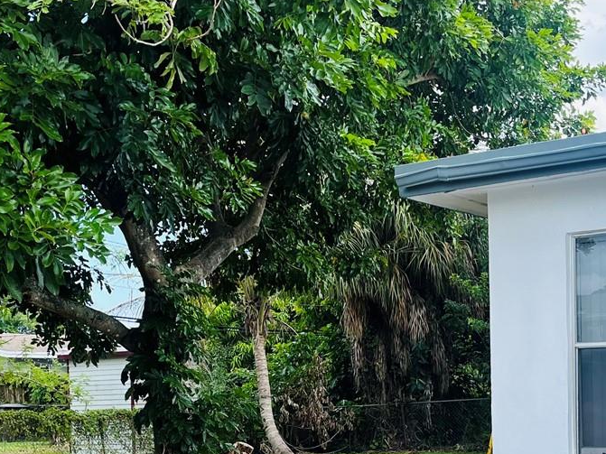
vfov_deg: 22.9
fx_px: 1085
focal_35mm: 62
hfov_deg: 31.2
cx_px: 264
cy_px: 423
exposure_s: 1/1036
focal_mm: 5.1
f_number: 1.6
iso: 50
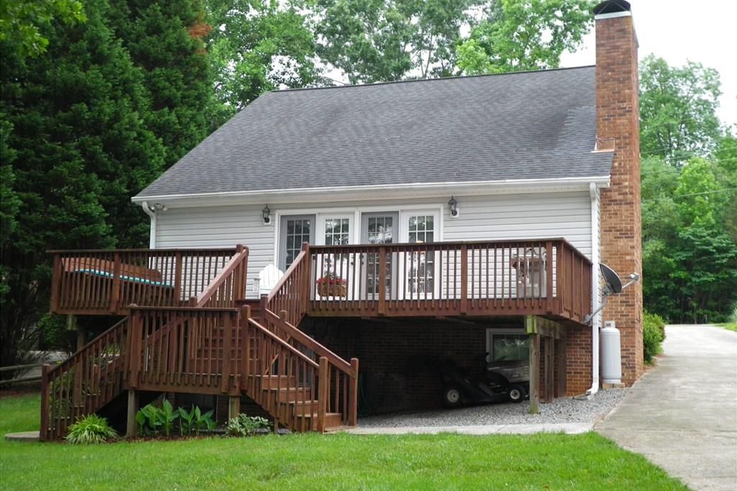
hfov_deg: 41.1
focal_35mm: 48
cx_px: 368
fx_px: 982
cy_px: 251
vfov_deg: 28.1
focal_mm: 8.2
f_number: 3.3
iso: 160
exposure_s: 1/80
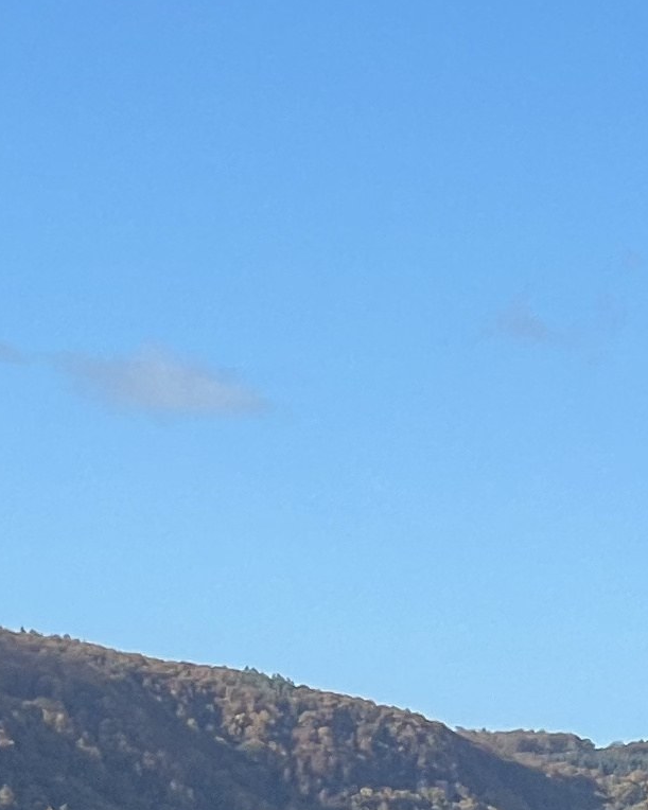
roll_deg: -2.7
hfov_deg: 5.4
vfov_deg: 7.2
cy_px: 591
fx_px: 6426
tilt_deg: +2.7
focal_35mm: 268
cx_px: -1370
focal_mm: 6
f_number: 2
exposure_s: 1/1546
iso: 25
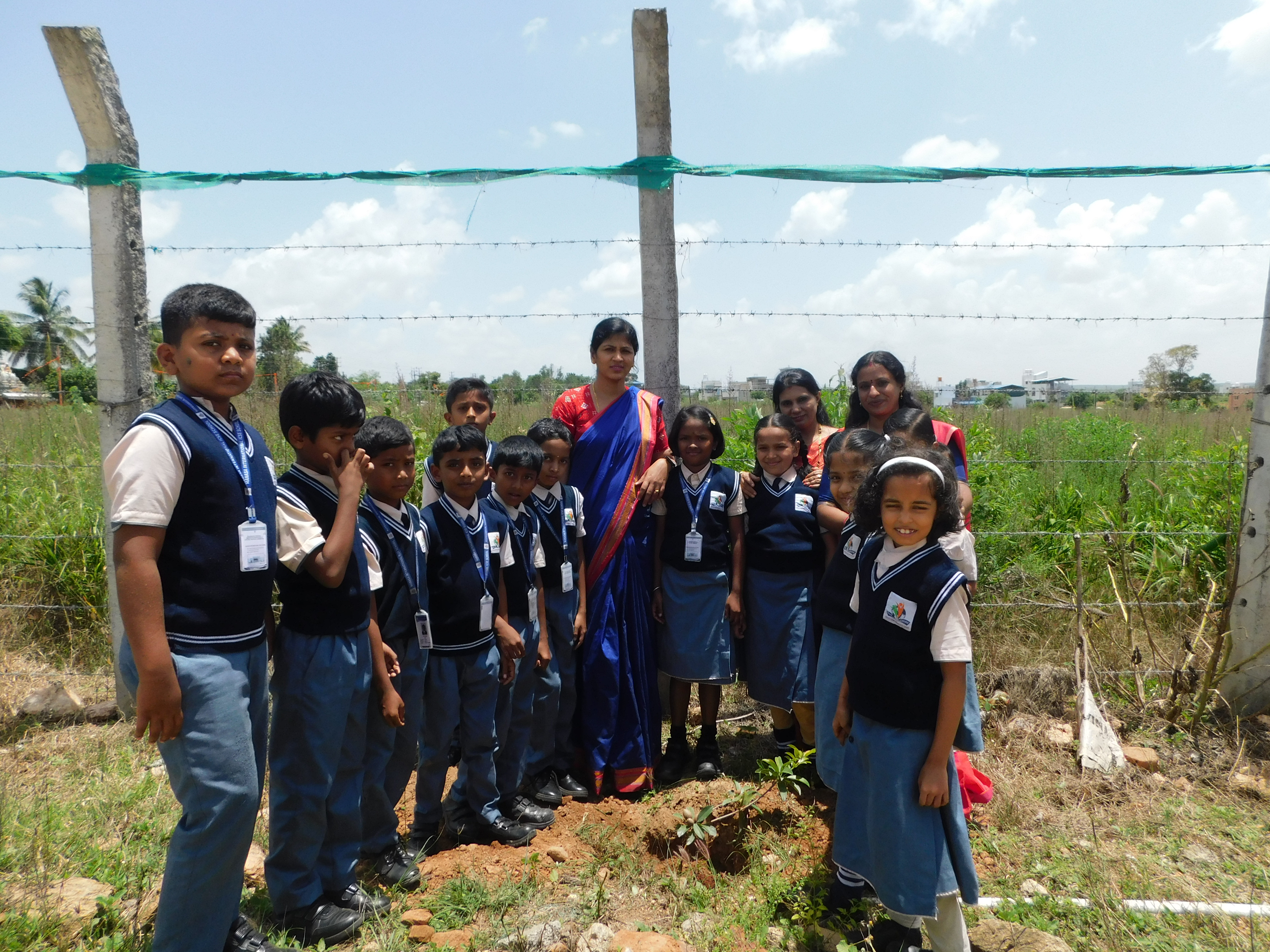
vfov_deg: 58.9
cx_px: 635
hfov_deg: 73.9
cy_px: 476
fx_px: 844
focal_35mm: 23
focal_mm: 4
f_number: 3
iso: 125
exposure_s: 1/1250
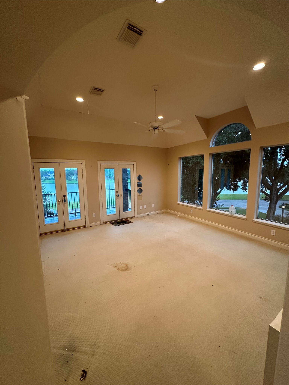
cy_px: 192
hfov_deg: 85.7
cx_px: 144
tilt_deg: -5.2
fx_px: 156
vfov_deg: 102.1
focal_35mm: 14
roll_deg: +0.1
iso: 250
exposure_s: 1/60
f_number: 2.2
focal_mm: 2.22
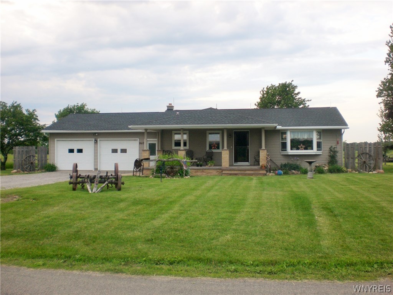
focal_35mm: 38
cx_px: 196
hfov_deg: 49.0
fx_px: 431
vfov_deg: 37.7
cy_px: 148
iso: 50
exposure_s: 1/160
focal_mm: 6.3
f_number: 3.1
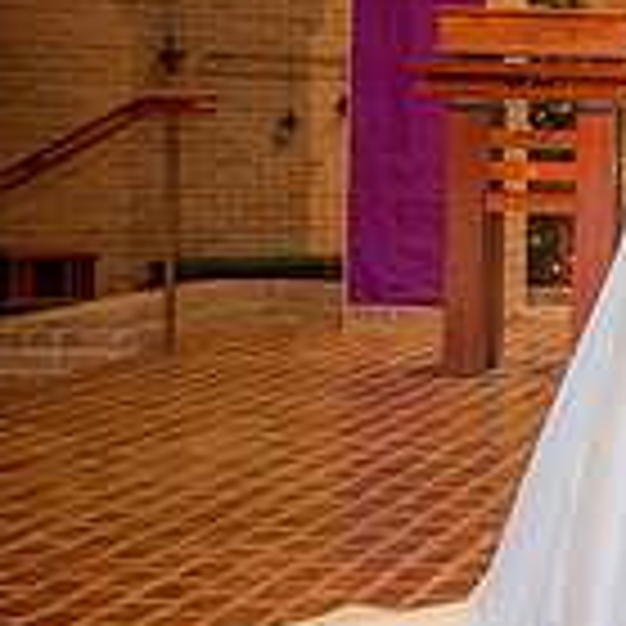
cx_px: 1054
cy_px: 194
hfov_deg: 13.0
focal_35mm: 124
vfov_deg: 14.0
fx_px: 2537
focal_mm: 35
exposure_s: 1/125
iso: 1600
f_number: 5.6
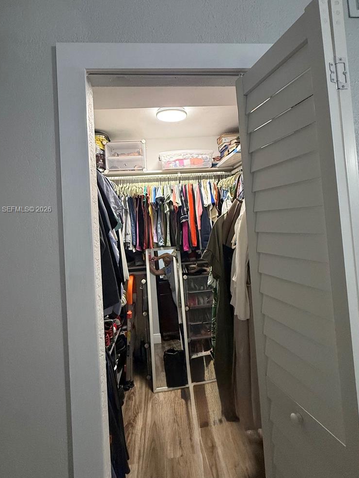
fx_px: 235
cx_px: 180
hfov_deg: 74.7
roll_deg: +2.2
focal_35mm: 17
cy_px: 210
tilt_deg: +2.3
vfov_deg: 90.6
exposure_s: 1/60
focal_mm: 2.22
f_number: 2.2
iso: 400
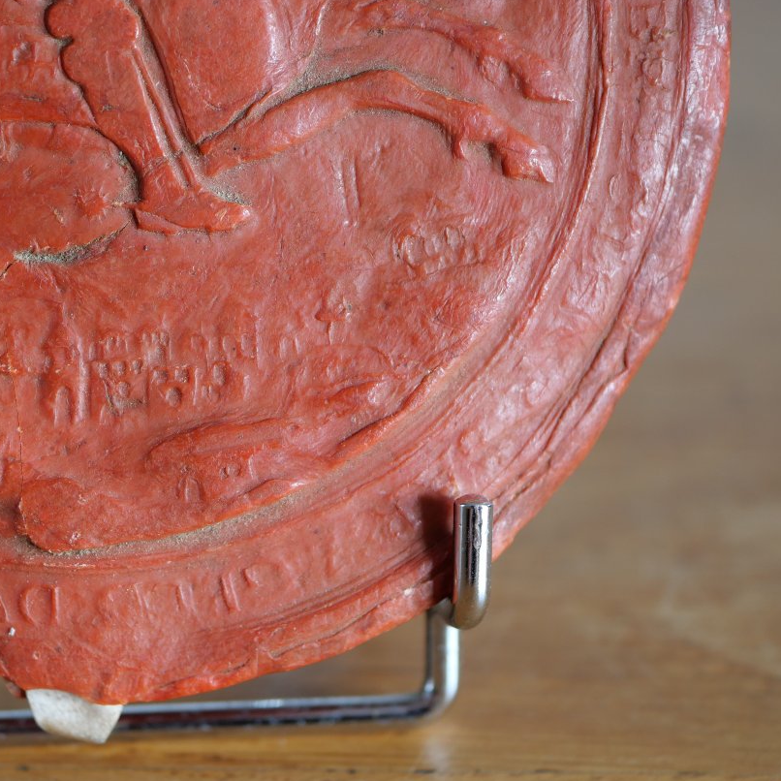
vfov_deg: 21.9
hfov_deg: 21.8
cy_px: 431
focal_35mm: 79
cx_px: 220
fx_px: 2017
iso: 400
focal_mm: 30
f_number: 2.8
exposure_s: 1/60
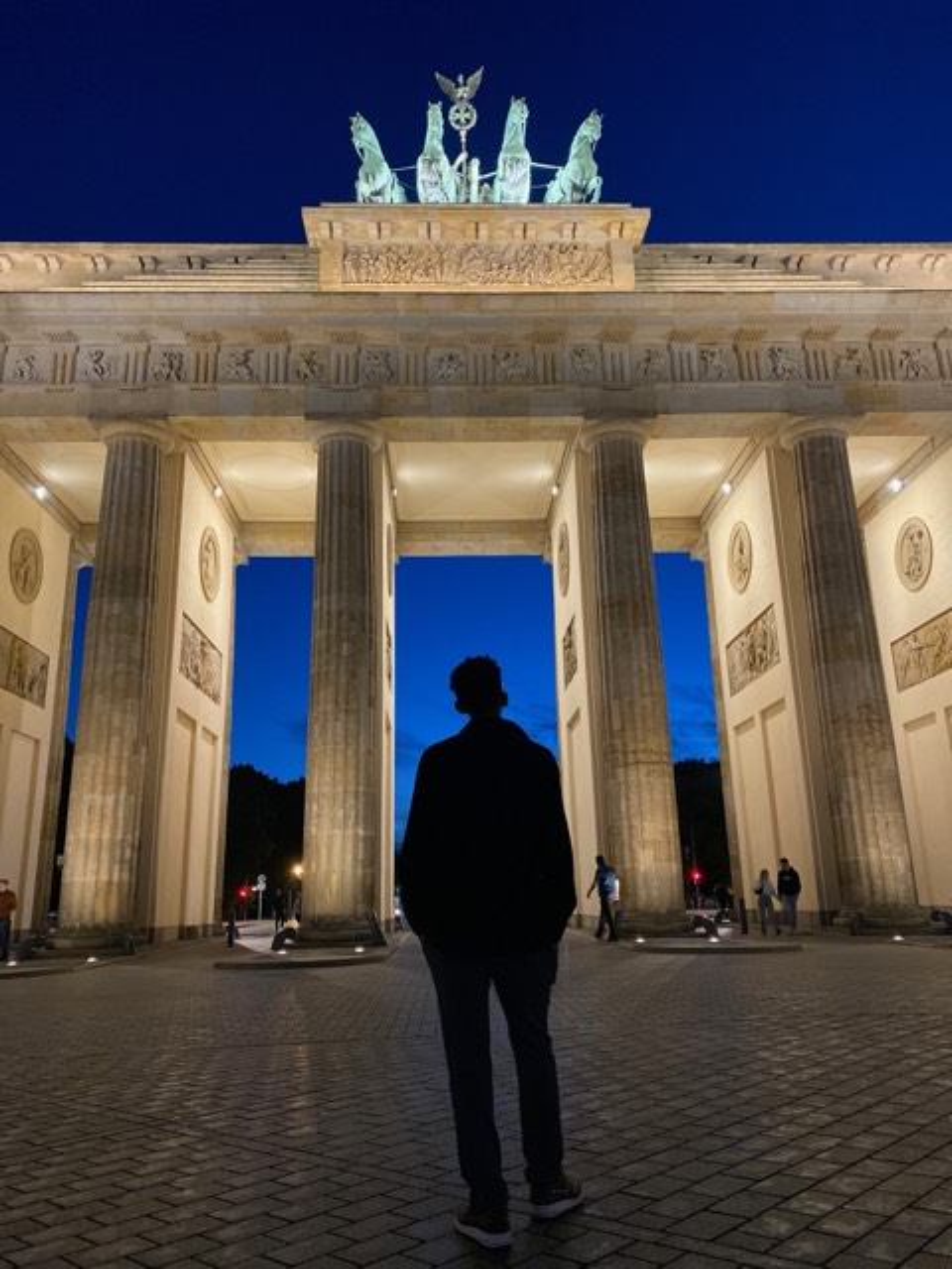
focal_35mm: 26
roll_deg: +0.3
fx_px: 953
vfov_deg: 67.3
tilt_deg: +16.2
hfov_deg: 53.1
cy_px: 634
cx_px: 476
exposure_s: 1/33
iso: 640
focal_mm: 4.25
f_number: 1.8
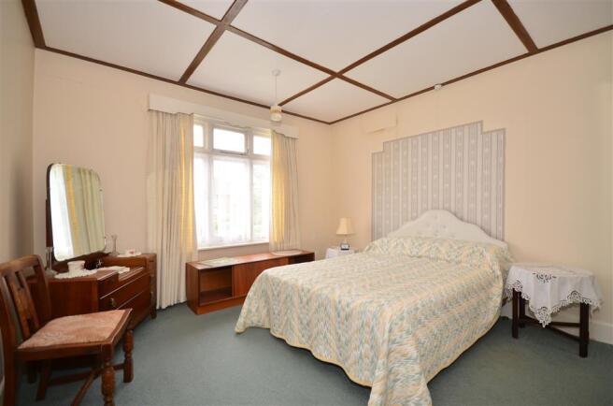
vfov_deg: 77.0
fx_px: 255
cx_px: 306
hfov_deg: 100.5
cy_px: 203
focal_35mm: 15
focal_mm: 10
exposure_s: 1/80
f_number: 5
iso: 200
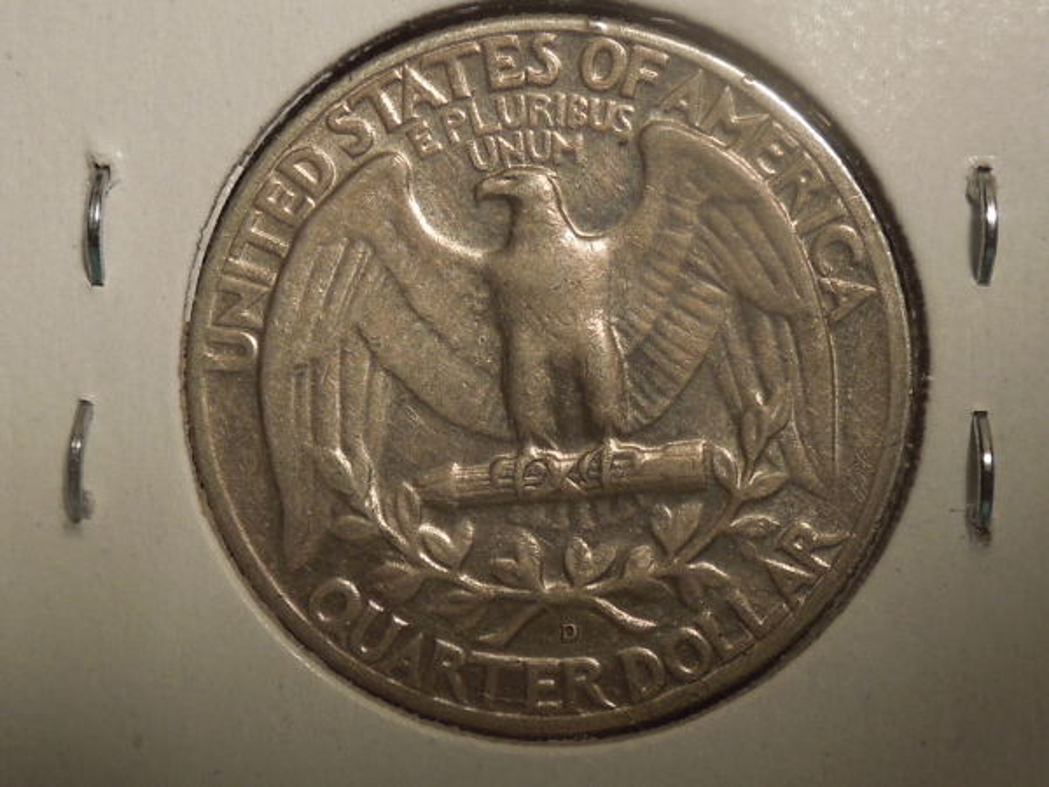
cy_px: 394
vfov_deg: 54.9
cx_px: 524
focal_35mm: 25
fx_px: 758
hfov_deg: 69.4
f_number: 3.3
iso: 100
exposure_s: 1/40
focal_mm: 4.5
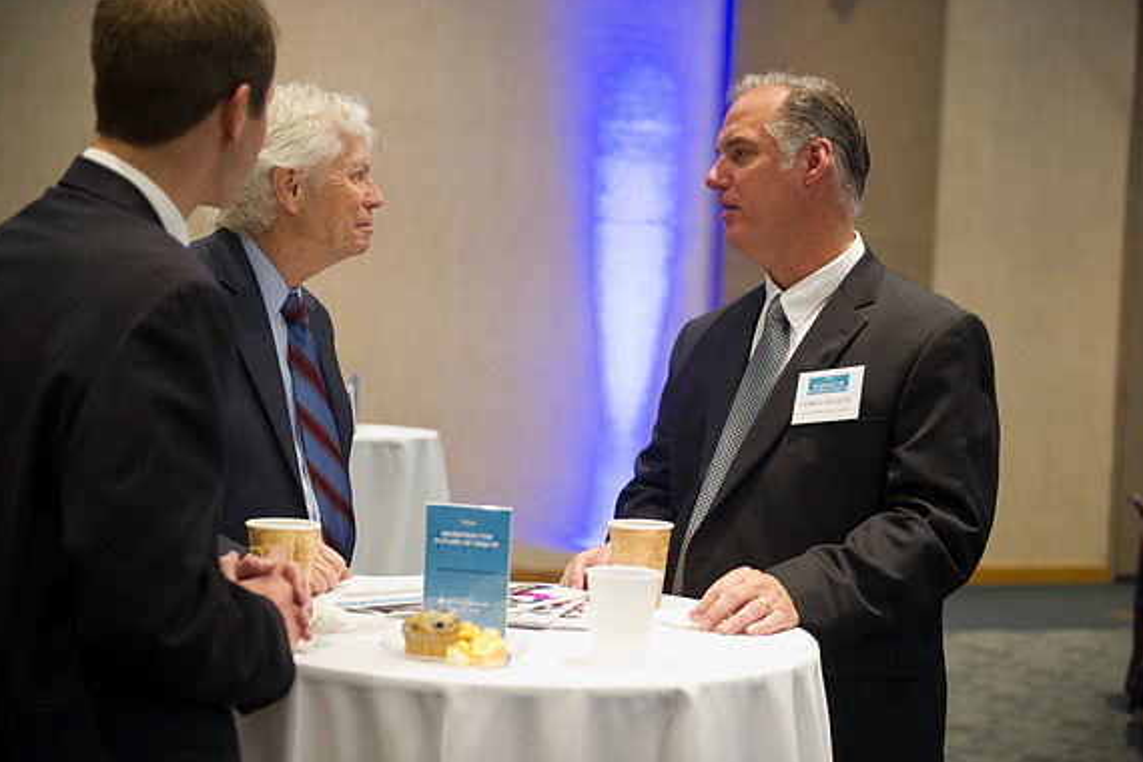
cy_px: 379
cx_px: 569
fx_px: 1937
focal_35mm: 61
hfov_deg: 32.9
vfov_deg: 22.3
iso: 2500
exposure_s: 1/50
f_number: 2.8
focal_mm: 60
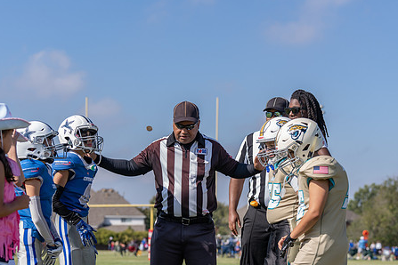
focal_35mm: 96
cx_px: 199
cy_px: 167
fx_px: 1061
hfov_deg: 21.2
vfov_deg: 14.2
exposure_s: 1/1000
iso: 80
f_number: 3.5
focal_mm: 74
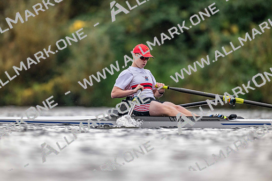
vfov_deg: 2.3
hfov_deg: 3.4
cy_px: 90
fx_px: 4534
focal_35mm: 600
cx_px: 136
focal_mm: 600
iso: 2200
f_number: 4
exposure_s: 1/2500
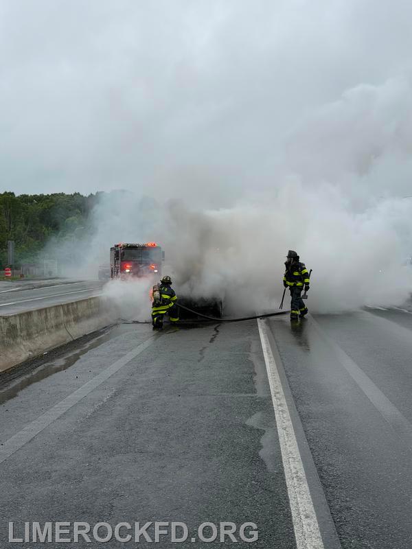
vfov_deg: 39.7
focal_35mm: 48
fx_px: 762
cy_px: 274
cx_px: 206
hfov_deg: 30.3
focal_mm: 6.76
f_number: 1.78
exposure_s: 1/3226
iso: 64
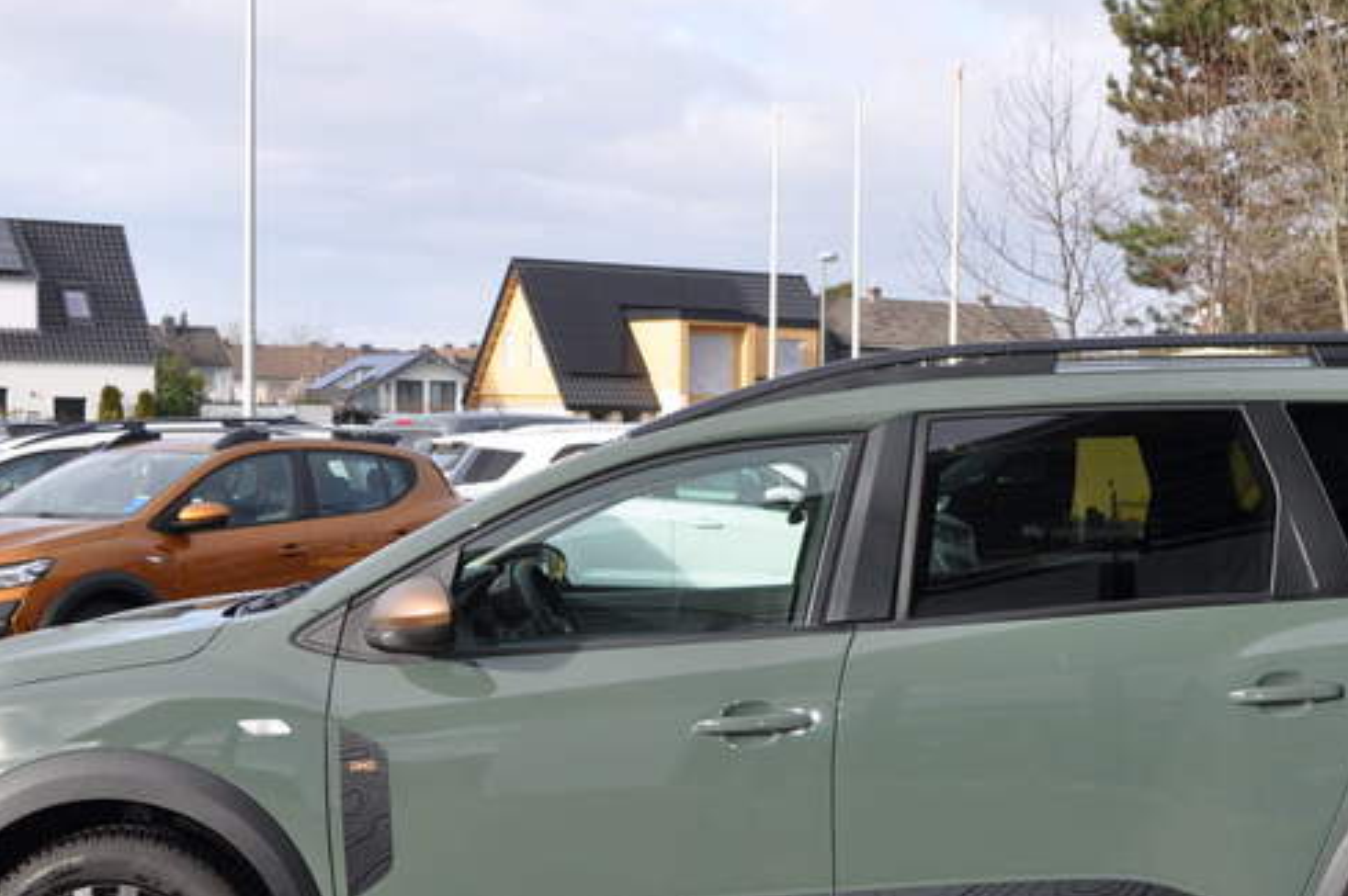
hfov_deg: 36.7
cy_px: 593
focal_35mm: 54
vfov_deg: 24.9
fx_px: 2020
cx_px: 830
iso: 200
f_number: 7.1
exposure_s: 1/200
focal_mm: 22
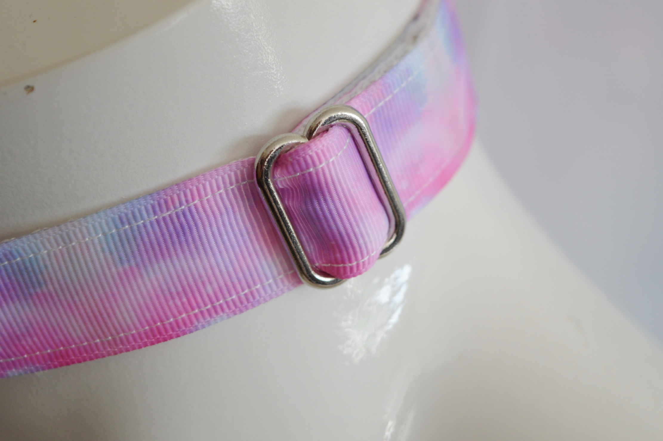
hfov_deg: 24.6
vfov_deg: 16.5
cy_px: 220
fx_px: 1518
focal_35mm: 82
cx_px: 332
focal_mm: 55
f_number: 5.6
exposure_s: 1/100
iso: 500
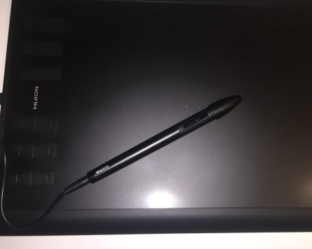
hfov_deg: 45.6
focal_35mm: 40
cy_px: 106
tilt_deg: -77.9
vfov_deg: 37.2
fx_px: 369
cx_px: 187
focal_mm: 4.15
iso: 32
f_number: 2.2
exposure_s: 1/33
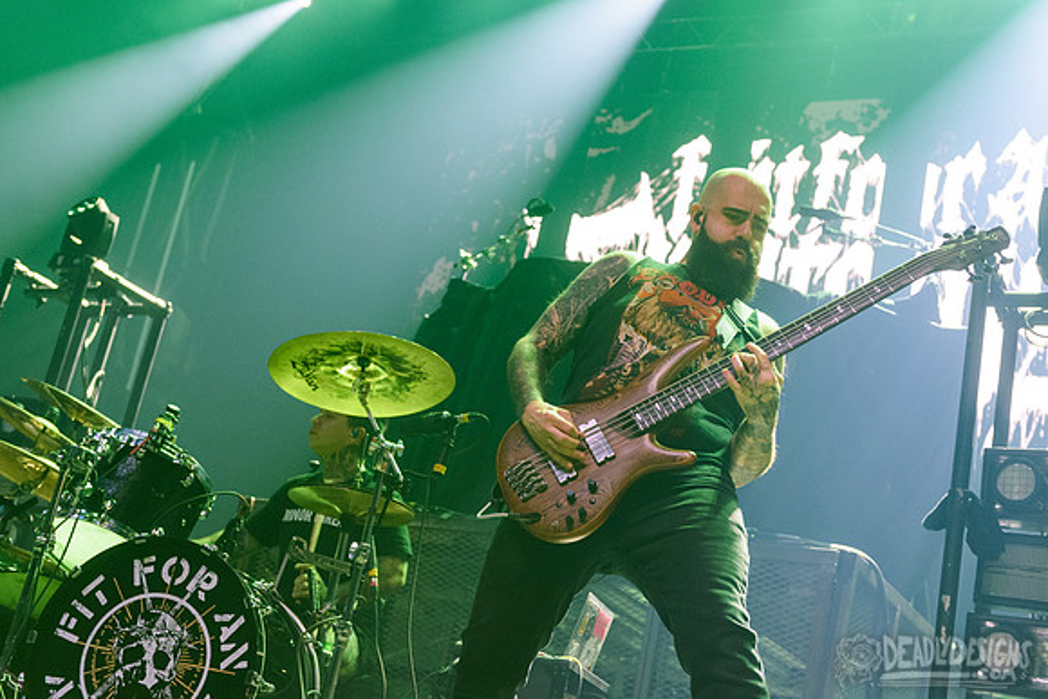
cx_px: 524
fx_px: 1516
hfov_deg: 38.1
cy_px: 320
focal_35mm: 52
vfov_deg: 26.0
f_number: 3.5
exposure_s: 1/250
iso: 3200
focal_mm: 48
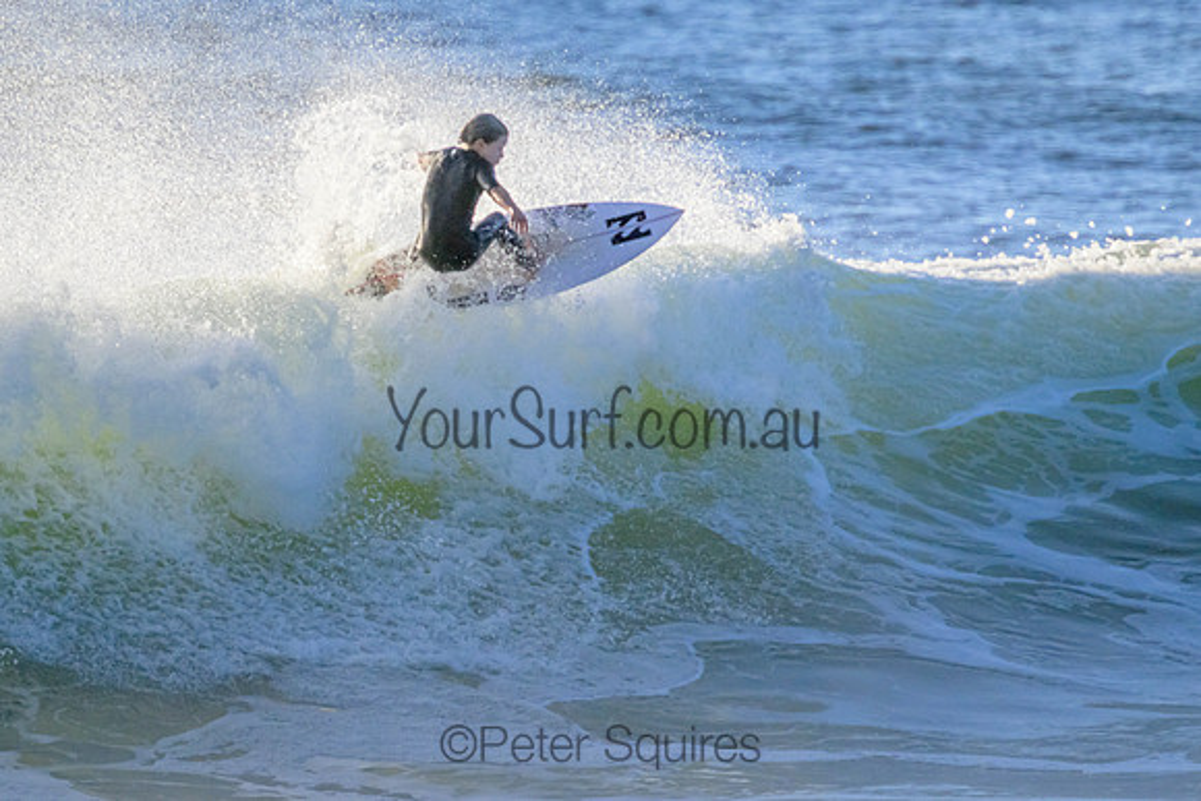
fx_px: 36637
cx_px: 586
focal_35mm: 1098
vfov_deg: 1.3
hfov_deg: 1.9
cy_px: 460
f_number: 11
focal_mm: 800
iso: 1400
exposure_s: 1/2000
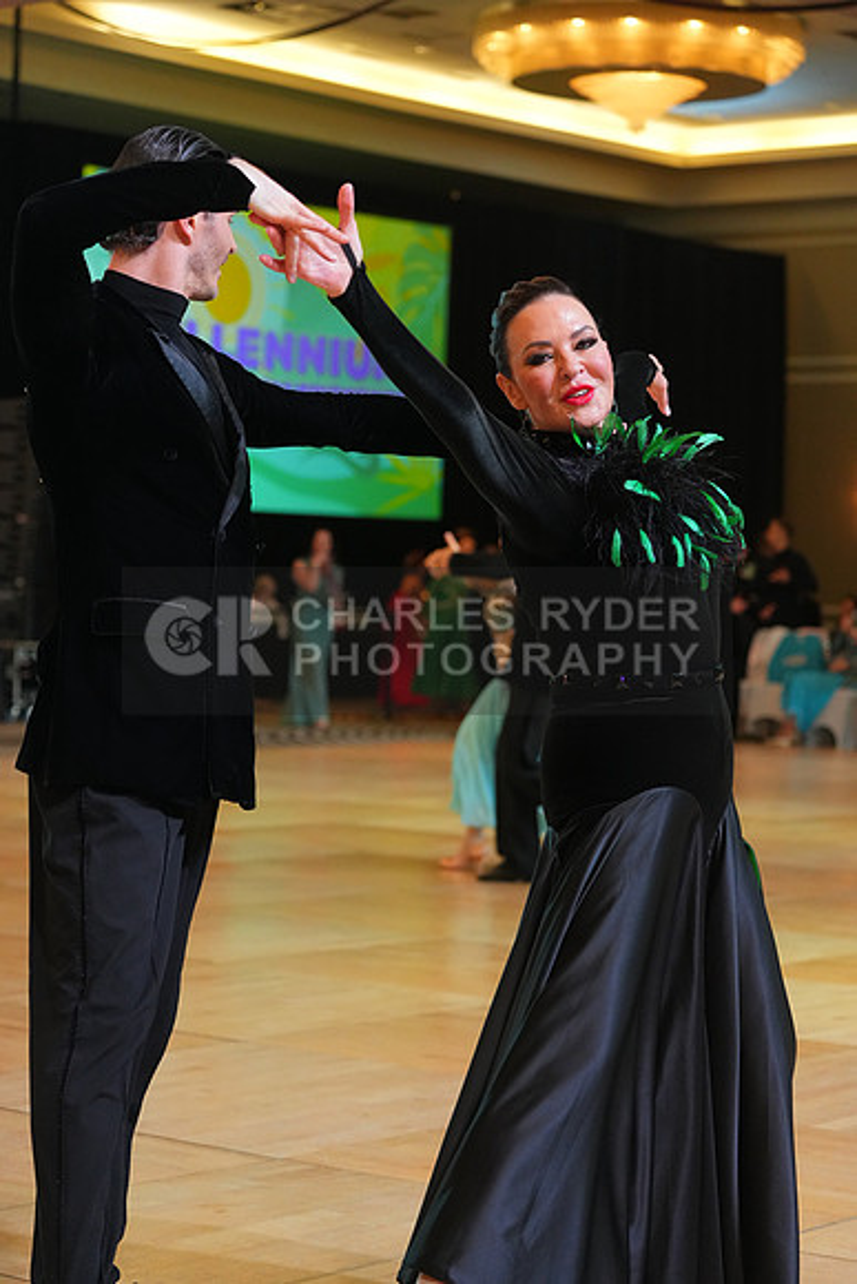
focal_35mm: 83
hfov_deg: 16.5
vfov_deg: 24.5
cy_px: 642
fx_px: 2962
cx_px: 428
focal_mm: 83
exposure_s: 1/400
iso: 3200
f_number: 4
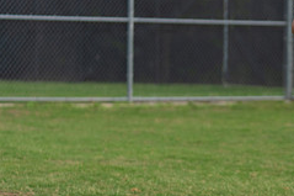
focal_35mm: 170
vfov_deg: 8.1
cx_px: 353
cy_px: 63
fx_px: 1387
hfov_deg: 11.8
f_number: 2.8
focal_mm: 70
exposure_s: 1/320
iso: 250
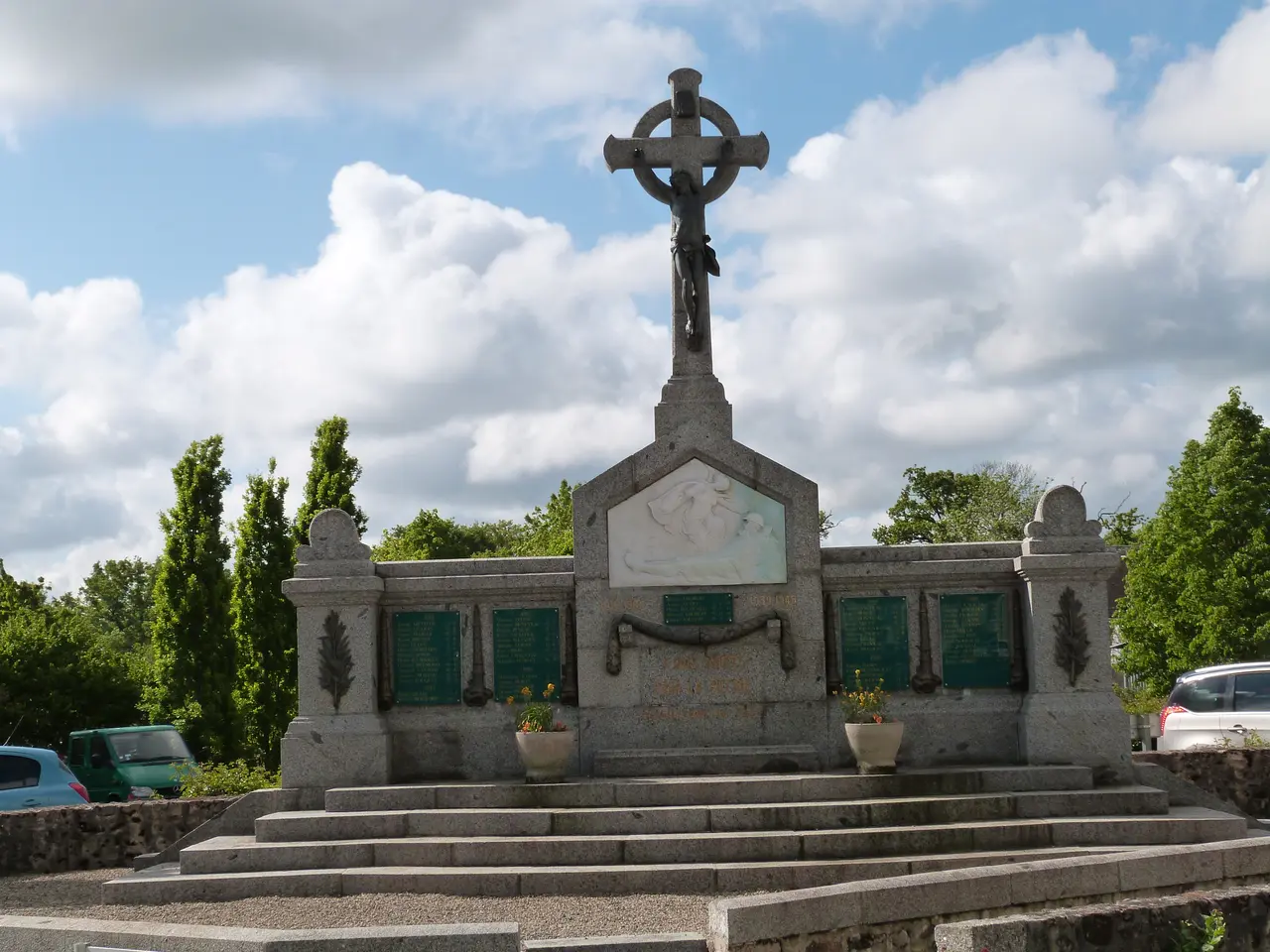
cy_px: 476
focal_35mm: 58
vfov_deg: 25.2
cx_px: 635
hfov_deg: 33.2
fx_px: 2128
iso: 160
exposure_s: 1/500
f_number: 5.6
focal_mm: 10.5
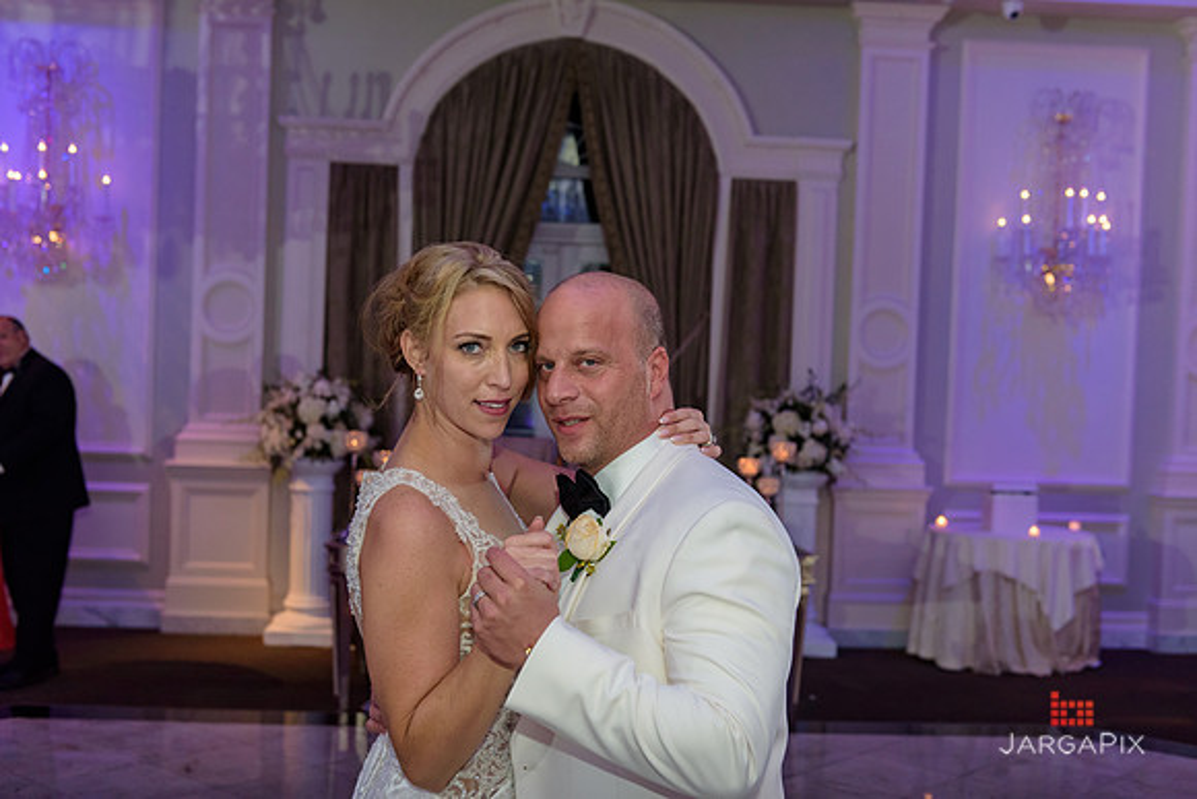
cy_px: 400
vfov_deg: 29.9
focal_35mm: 45
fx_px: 1497
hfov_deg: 43.6
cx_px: 598
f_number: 3.2
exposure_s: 1/125
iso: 1600
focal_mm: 45
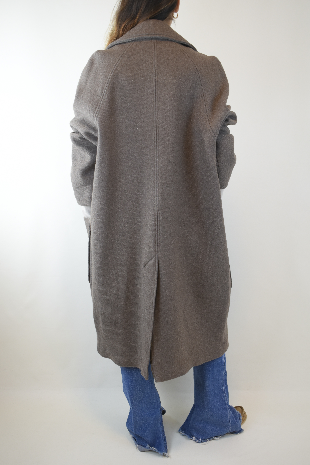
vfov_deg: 53.1
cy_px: 232
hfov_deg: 36.9
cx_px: 155
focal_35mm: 36
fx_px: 465
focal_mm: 24
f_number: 4.5
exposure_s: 1/80
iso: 400
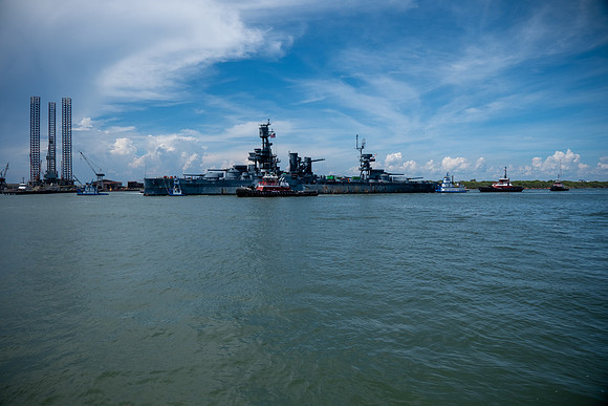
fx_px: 405
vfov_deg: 53.2
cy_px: 203
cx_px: 304
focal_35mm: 24
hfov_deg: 73.7
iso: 160
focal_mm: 16
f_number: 4
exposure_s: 1/3200
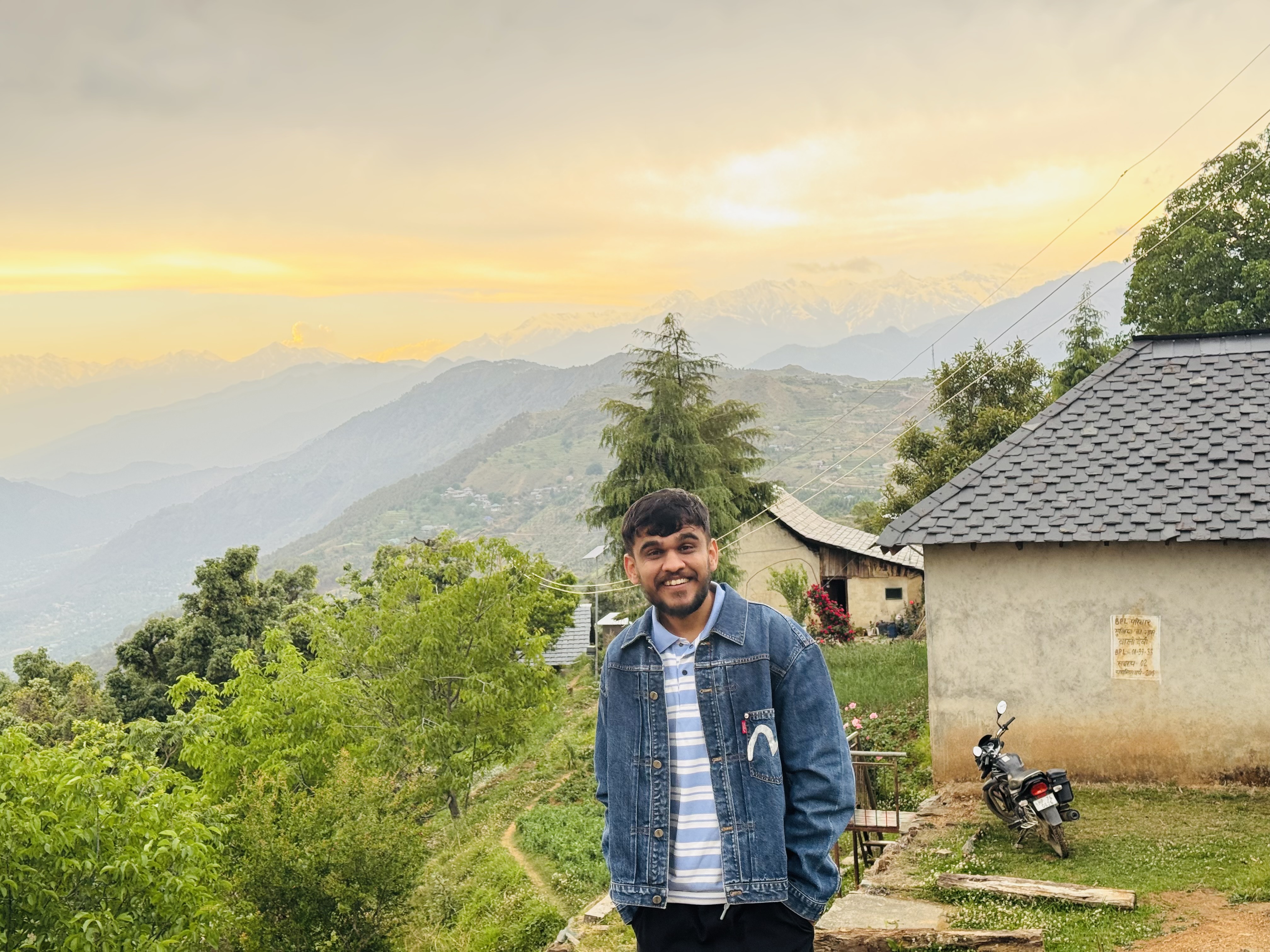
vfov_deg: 30.3
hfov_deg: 39.7
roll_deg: +2.5
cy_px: 476
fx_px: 1761
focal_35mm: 48
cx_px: 635
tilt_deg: -1.3
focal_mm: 6.76
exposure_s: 1/95
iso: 100
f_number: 1.78
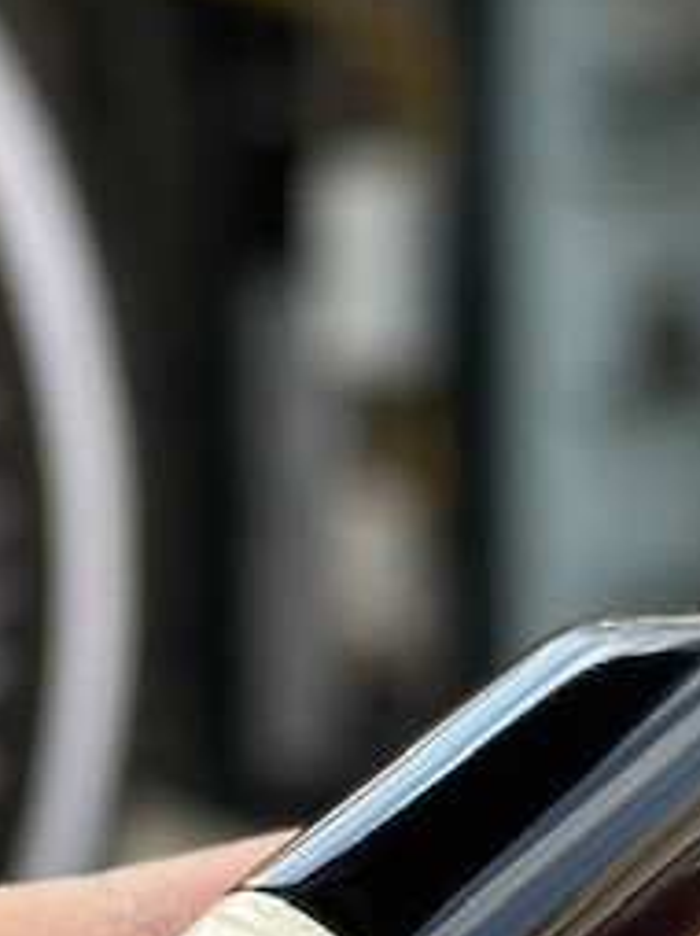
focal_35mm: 242
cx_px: -99
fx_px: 6536
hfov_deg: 6.1
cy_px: 1039
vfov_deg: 8.1
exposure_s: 1/816
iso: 64
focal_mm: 6.86
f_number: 1.78
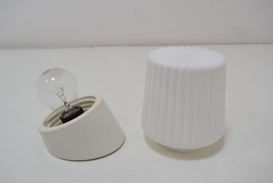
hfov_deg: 53.1
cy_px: 92
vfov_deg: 36.9
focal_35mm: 36
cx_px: 136
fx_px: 273
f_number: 5.6
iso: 1600
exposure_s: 1/125
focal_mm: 24
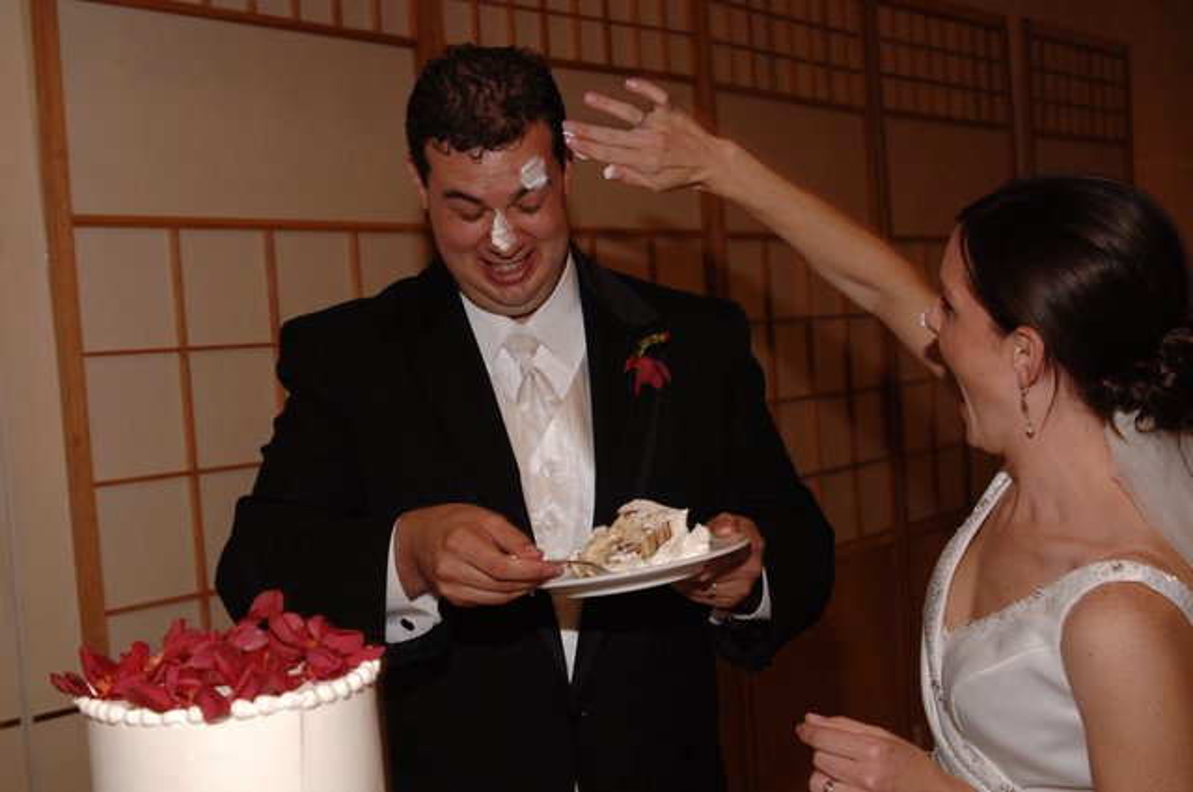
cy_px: 396
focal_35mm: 48
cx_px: 596
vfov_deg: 28.0
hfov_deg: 41.2
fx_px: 1589
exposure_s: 1/50
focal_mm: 32
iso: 400
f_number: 5.6
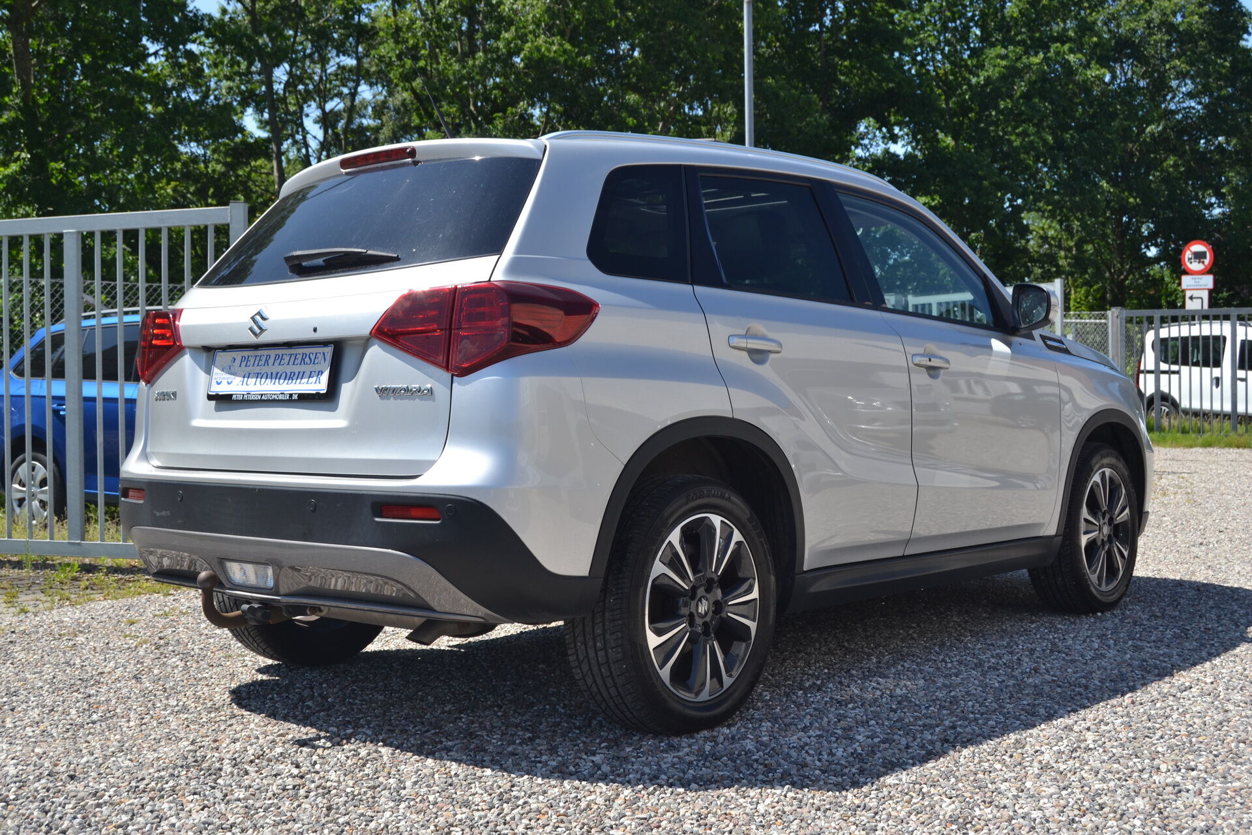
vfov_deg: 34.2
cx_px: 626
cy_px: 418
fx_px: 1356
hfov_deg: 49.6
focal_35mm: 39
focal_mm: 26
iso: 100
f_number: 8
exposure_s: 1/250
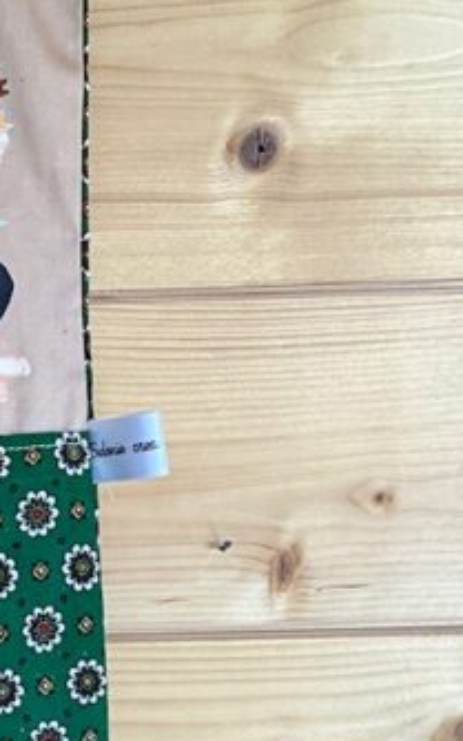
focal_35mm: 94
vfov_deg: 22.0
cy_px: 489
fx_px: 1900
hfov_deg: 13.2
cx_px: -217
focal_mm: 3
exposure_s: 1/100
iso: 25
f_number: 1.8
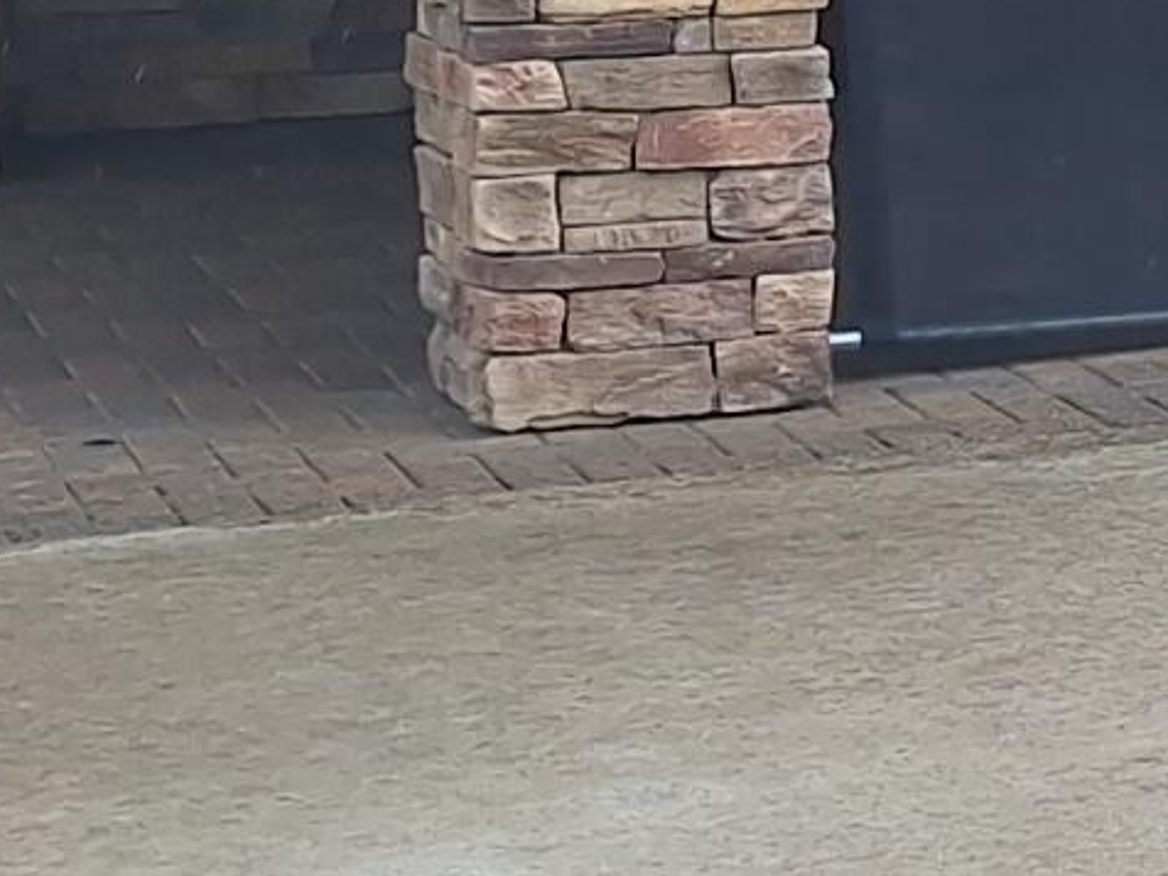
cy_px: 37
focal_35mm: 145
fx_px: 4893
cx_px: 2940
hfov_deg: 11.1
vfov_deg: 10.2
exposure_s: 1/784
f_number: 1.8
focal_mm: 5.54
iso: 40
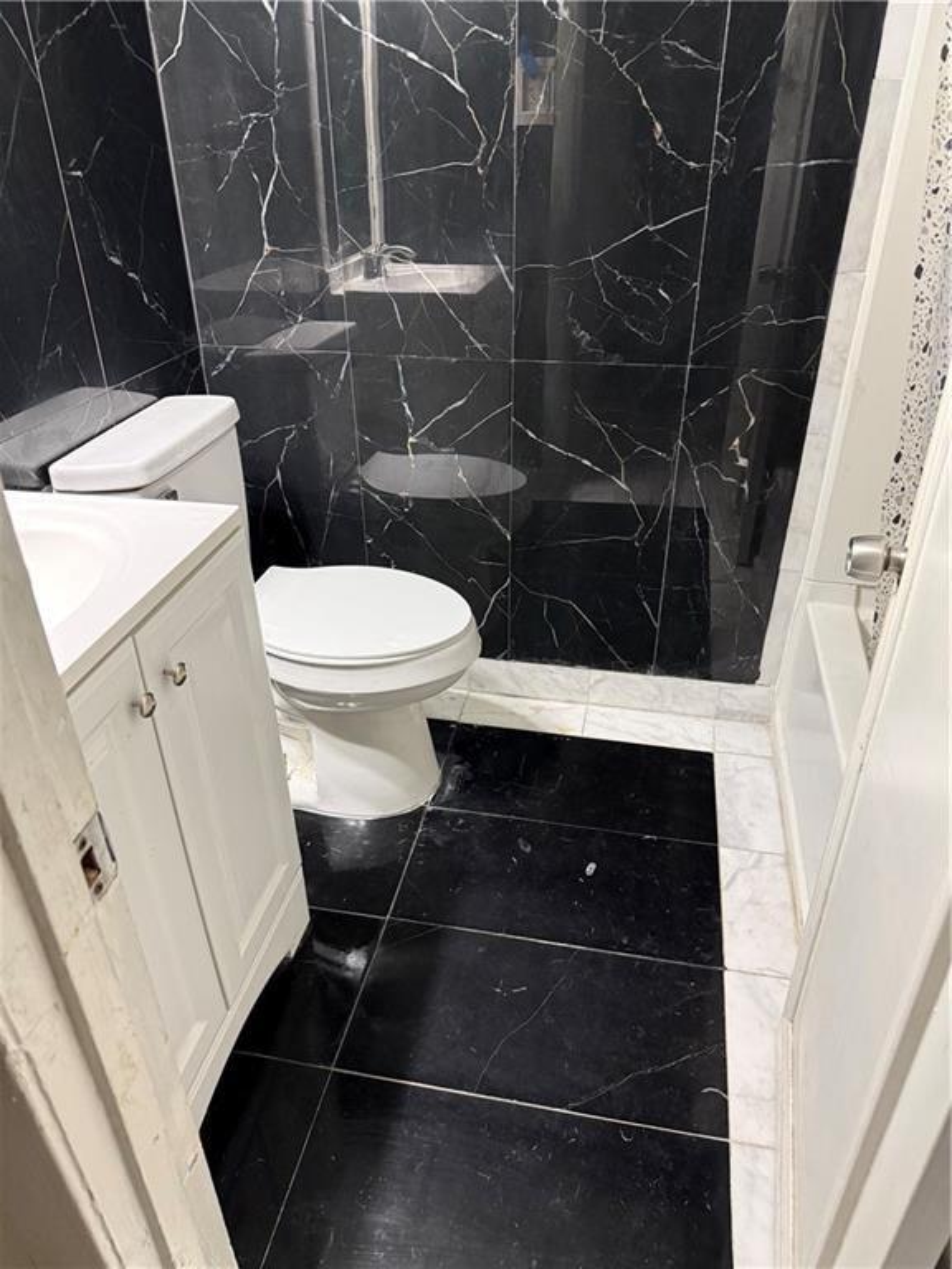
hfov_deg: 56.8
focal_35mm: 24
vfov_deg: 71.6
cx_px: 476
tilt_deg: -32.3
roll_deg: +1.4
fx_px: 880
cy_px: 634
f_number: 1.78
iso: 500
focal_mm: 6.76
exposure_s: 1/60
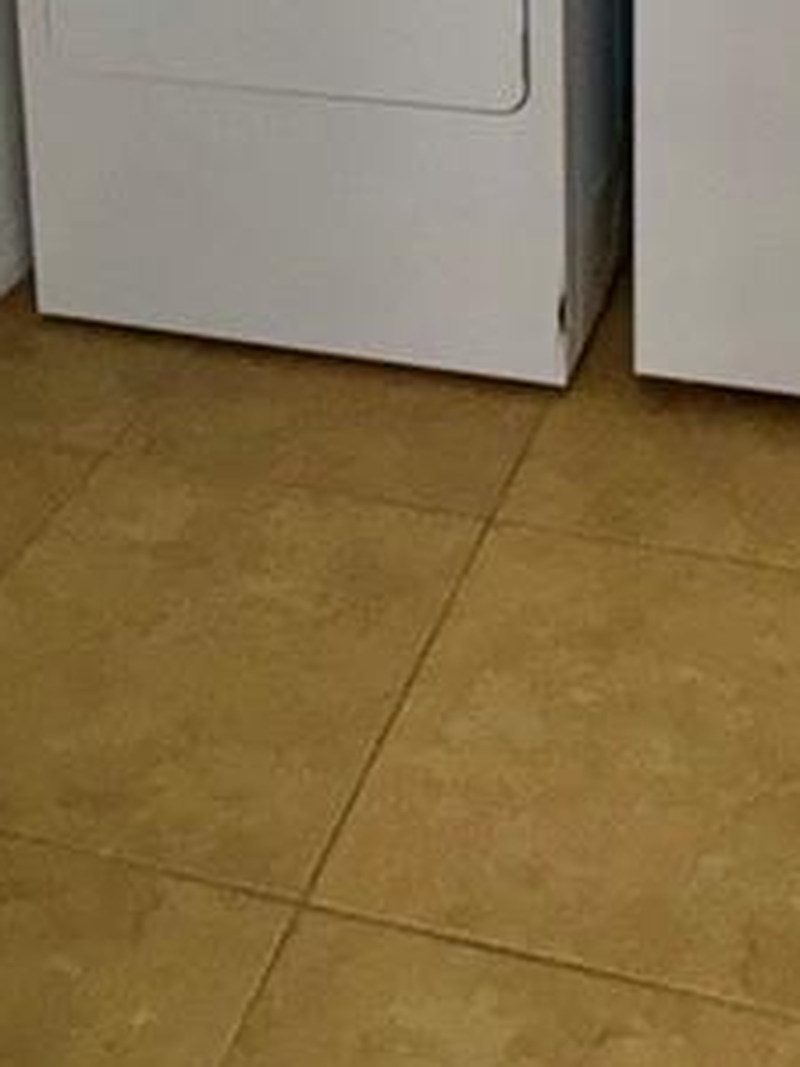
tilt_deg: -8.7
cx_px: 676
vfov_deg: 27.3
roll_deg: +0.6
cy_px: -398
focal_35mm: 56
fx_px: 1726
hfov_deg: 25.5
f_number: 2.2
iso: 160
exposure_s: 1/120
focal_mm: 2.22
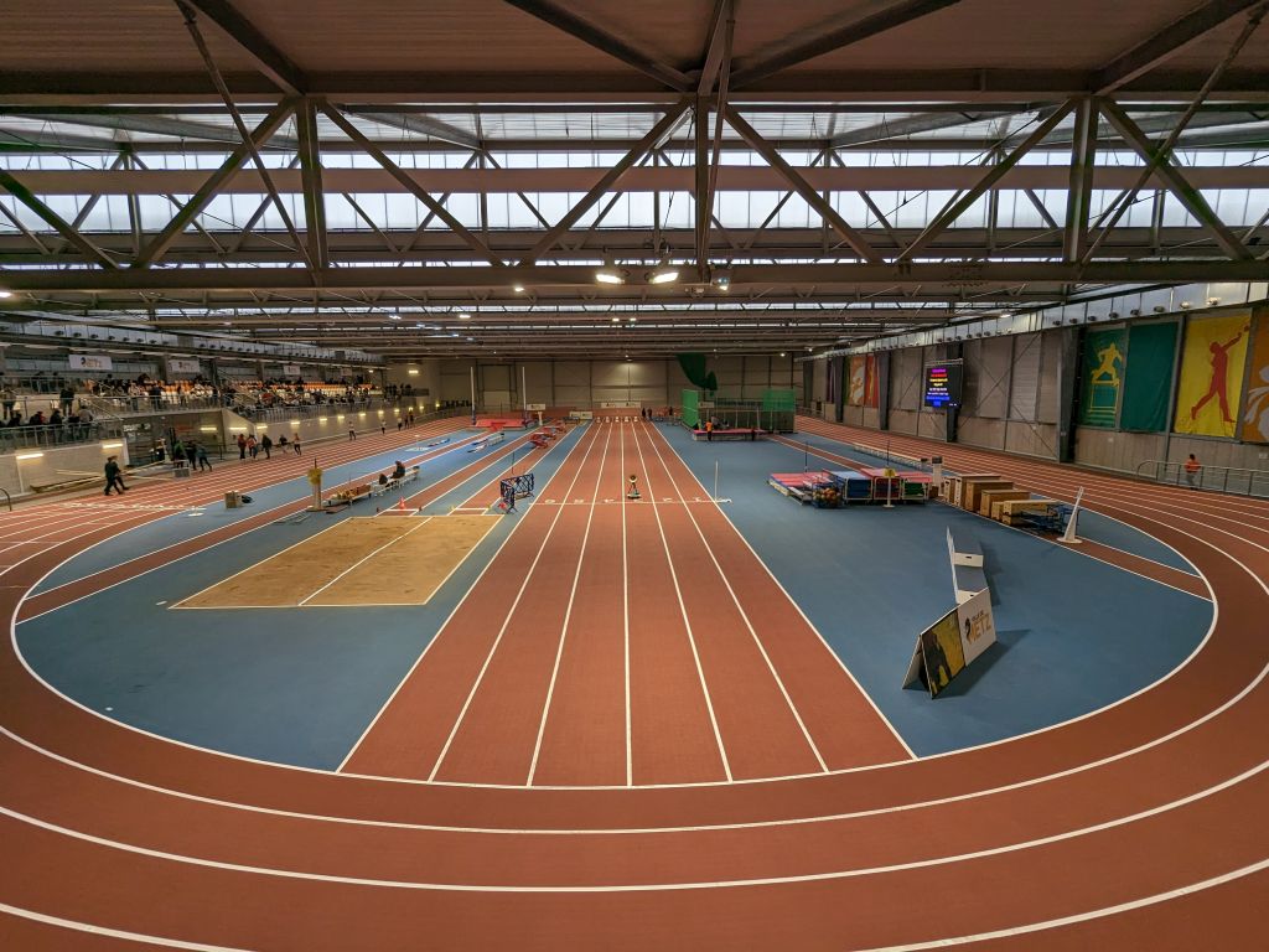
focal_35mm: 16
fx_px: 587
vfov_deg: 78.1
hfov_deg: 94.5
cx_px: 634
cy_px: 476
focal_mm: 2.35
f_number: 2.2
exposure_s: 1/120
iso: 44
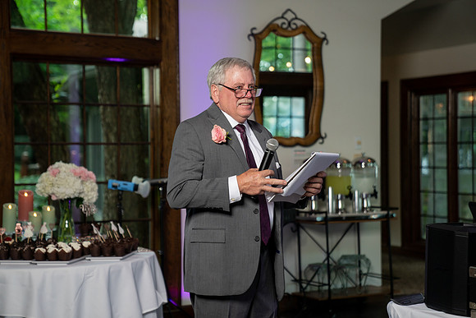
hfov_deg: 28.7
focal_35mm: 70
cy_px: 159
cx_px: 238
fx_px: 929
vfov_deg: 19.4
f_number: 2.8
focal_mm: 70
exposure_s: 1/200
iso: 500
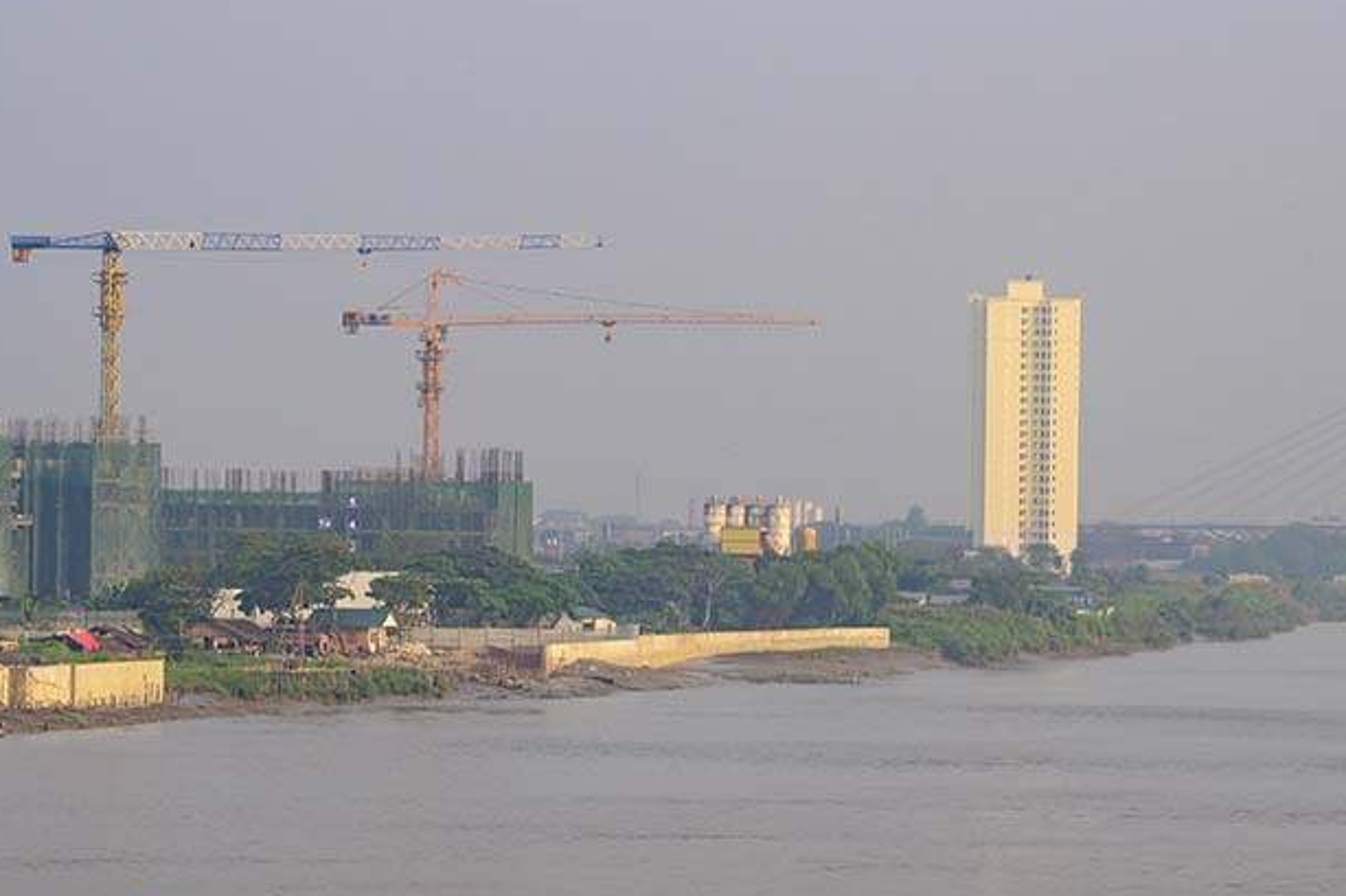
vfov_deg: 6.3
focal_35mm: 219
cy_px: 285
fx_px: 8185
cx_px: 581
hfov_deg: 9.4
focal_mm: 140
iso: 320
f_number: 9
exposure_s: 1/800
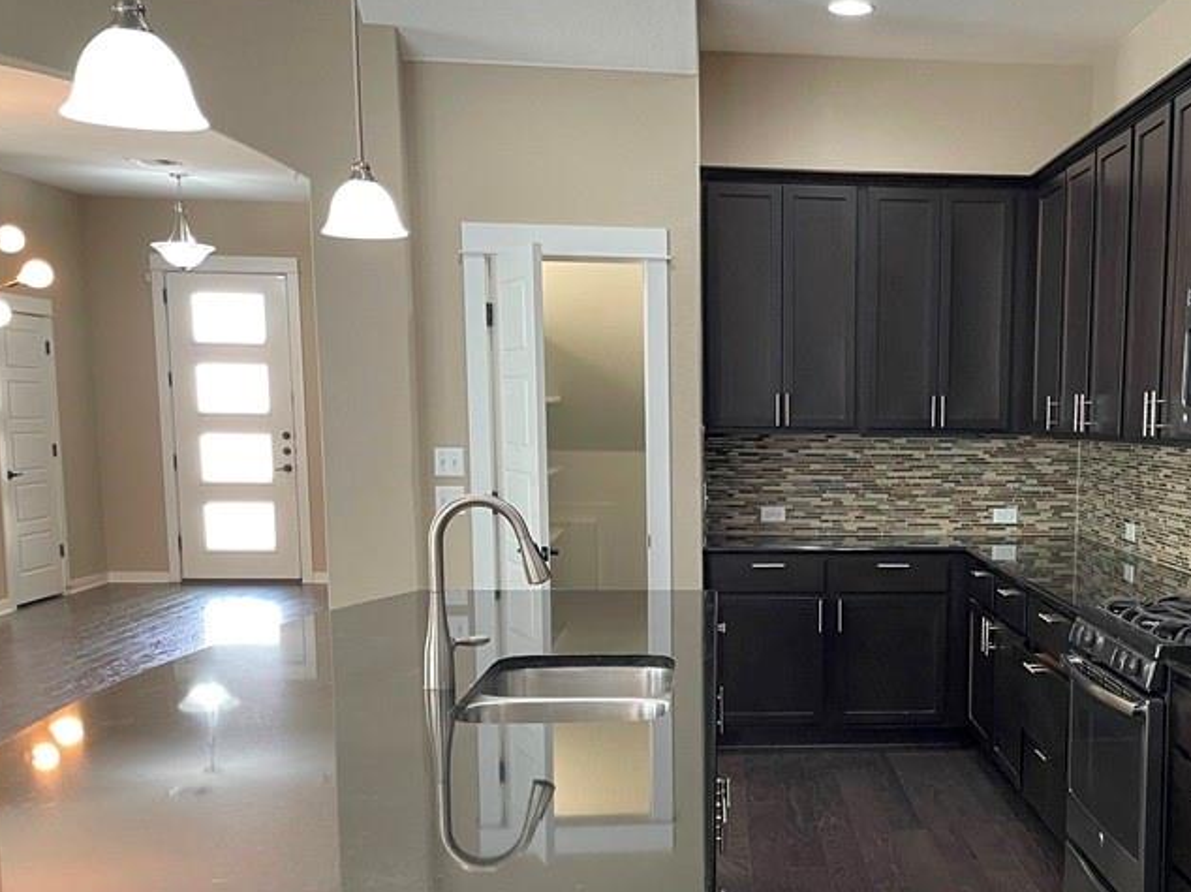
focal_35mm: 42
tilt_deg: -8.6
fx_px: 1445
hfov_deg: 43.6
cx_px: 874
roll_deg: +0.4
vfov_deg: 34.0
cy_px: 607
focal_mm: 4.2
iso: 160
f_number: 1.6
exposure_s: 1/60
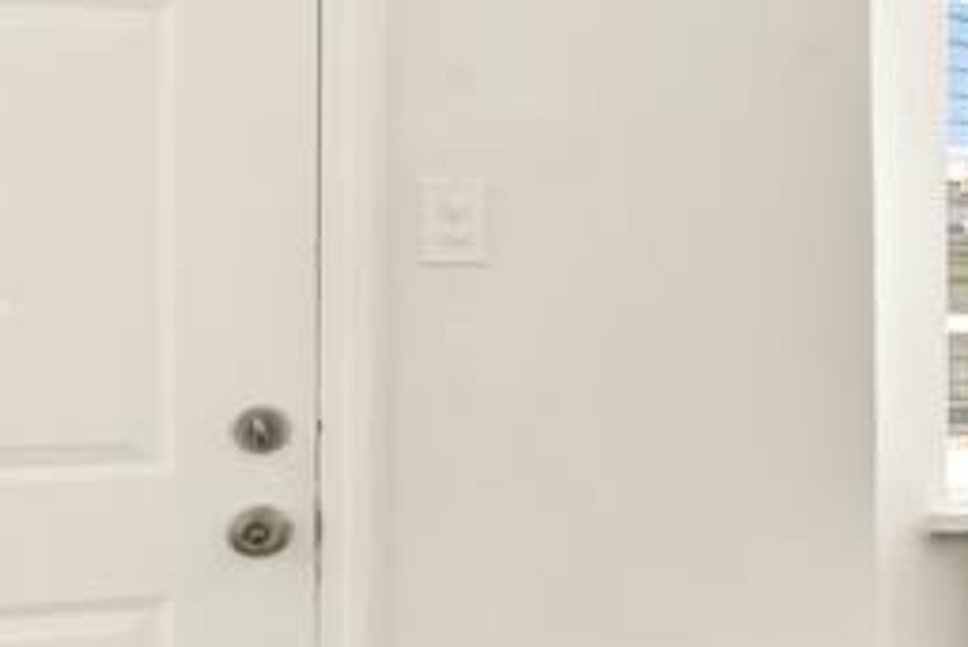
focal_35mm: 82
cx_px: 2102
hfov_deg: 16.4
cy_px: 257
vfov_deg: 16.7
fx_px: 2206
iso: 100
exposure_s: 1/15
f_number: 13
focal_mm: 14
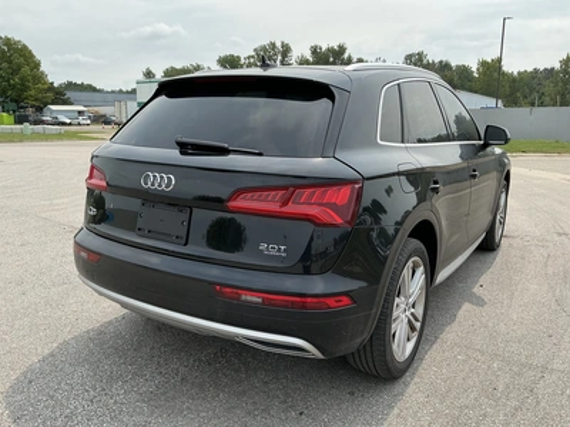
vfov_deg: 49.7
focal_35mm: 28
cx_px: 285
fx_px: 461
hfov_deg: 63.4
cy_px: 214
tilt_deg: -10.1
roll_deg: +0.7
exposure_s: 1/1168
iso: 25
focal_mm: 3
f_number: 1.8
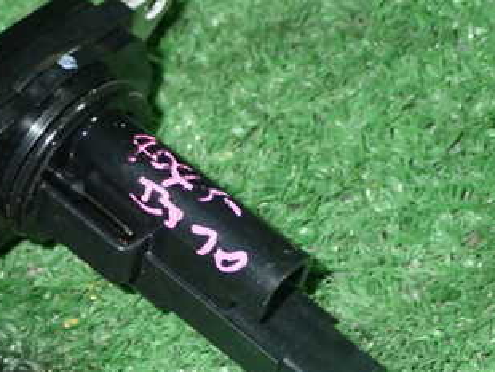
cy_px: 219
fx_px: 1717
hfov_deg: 16.3
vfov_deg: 12.4
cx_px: 123
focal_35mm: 120
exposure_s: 1/60
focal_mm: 11.09
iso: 800
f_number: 10
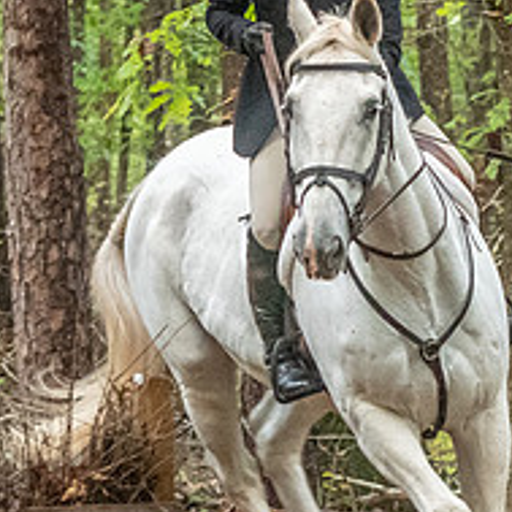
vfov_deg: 4.7
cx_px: 529
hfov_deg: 4.7
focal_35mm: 376
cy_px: 268
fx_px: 6292
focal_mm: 70
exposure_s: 1/200
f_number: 4
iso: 3200
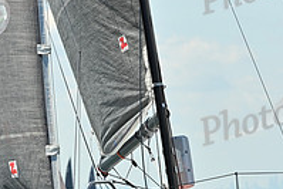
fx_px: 3548
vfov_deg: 3.1
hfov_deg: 4.6
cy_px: 202
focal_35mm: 451
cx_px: 128
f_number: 9
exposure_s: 1/1250
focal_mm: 155
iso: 250
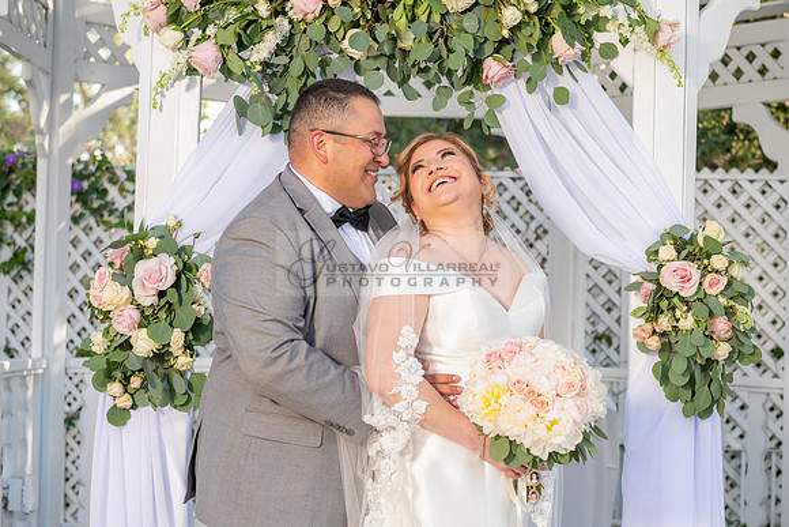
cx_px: 440
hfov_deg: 31.0
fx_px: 1423
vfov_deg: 21.0
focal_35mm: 65
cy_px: 285
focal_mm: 56
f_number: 4.5
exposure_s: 1/200
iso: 250
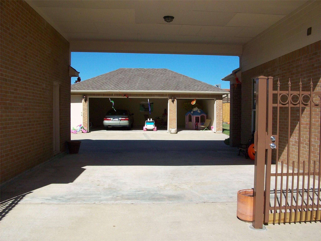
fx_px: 315
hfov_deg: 54.0
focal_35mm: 34
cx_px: 160
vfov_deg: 41.8
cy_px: 120
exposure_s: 1/537
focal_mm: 5.7
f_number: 5.5
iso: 80
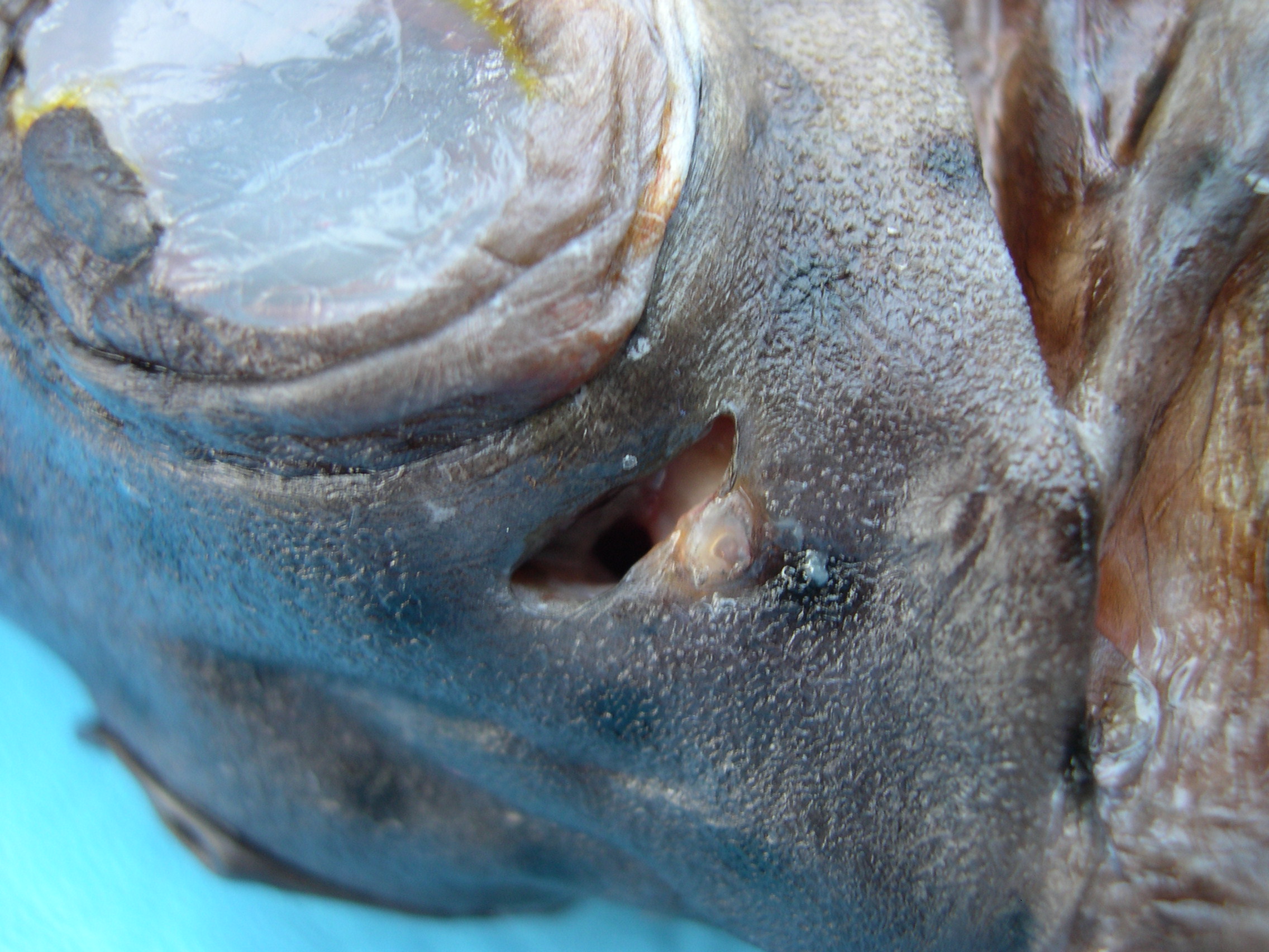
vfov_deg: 37.7
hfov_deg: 49.0
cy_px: 476
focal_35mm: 38
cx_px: 634
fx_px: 1393
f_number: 2.8
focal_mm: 8
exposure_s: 1/15.3
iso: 100
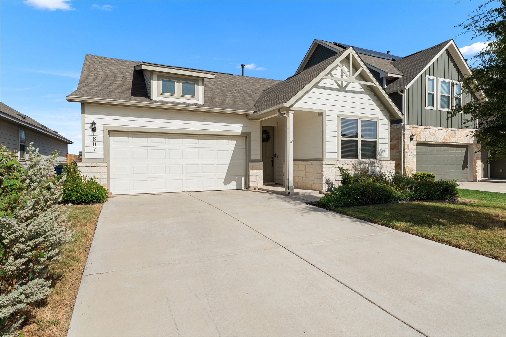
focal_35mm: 20
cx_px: 253
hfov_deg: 84.0
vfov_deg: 61.9
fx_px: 281
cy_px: 168
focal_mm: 20
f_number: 8
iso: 320
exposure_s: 1/250
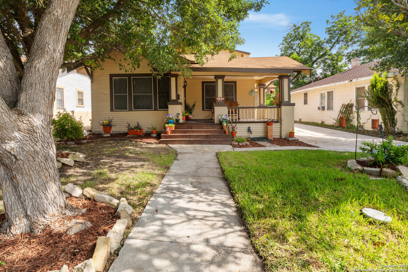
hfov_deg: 95.0
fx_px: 187
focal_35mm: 16
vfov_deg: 72.1
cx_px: 204
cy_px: 136
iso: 200
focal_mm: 11
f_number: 10
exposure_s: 1/60
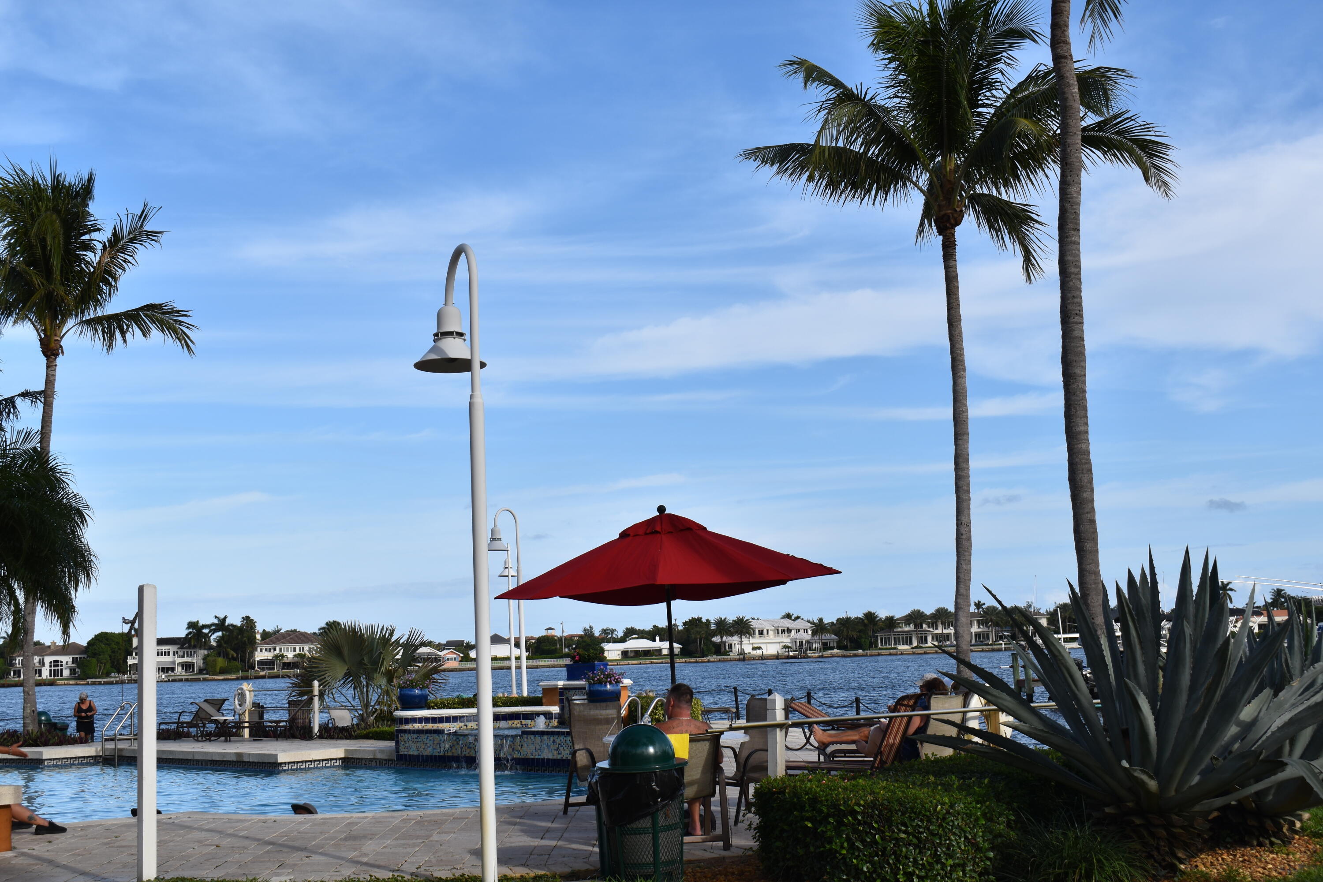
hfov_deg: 43.6
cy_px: 441
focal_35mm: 45
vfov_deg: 29.9
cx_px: 662
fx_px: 1654
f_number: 9
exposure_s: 1/320
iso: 100
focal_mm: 30
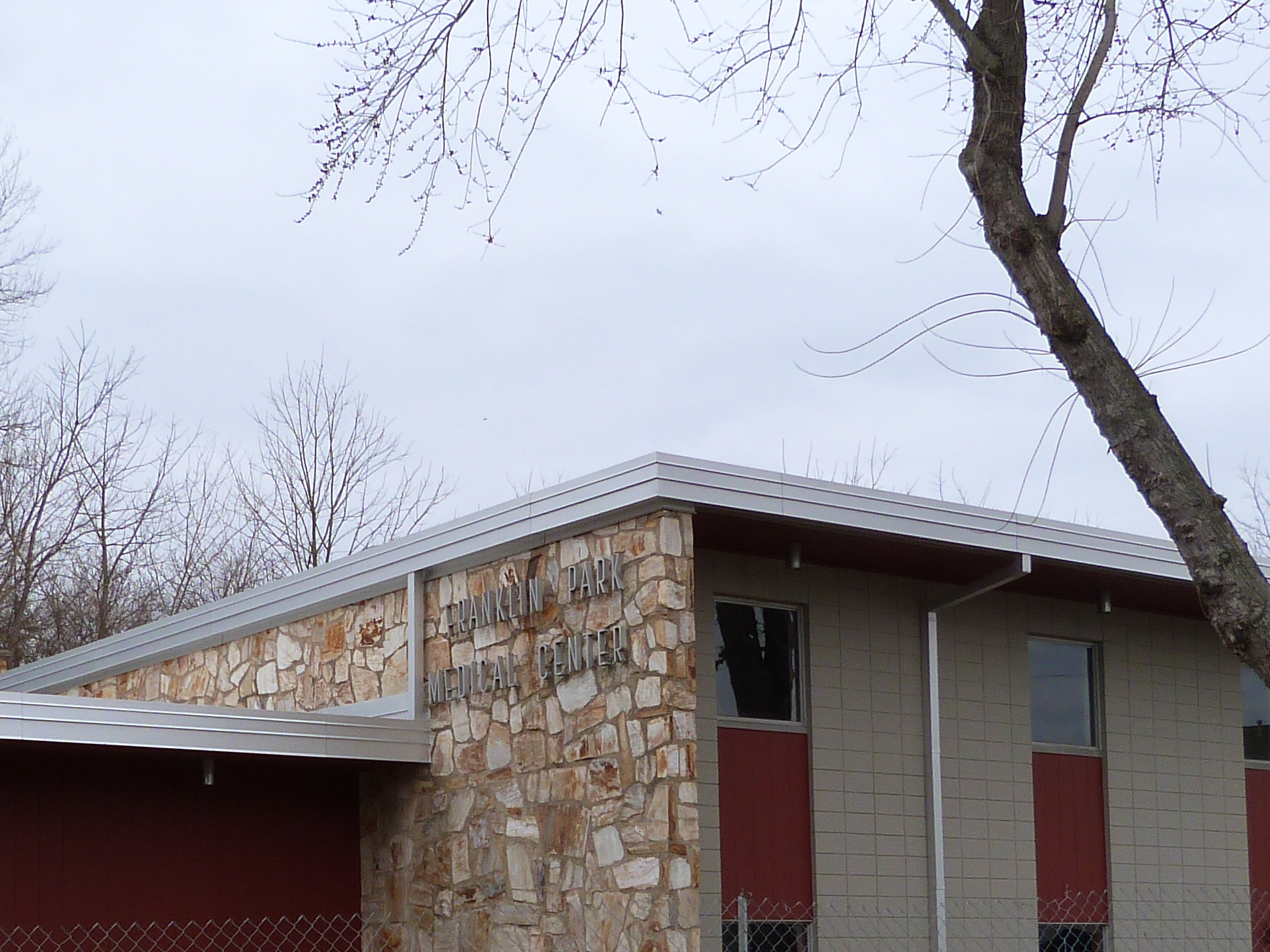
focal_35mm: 59
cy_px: 854
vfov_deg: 24.1
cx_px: 473
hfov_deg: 32.5
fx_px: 2164
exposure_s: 1/200
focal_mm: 4.5
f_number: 4
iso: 100
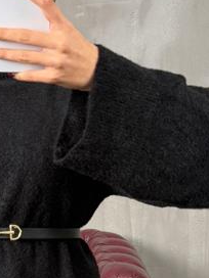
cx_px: 8
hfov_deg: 17.4
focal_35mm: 83
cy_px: 174
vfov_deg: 23.5
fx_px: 668
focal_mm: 6.76
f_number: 1.78
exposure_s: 1/99
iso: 200
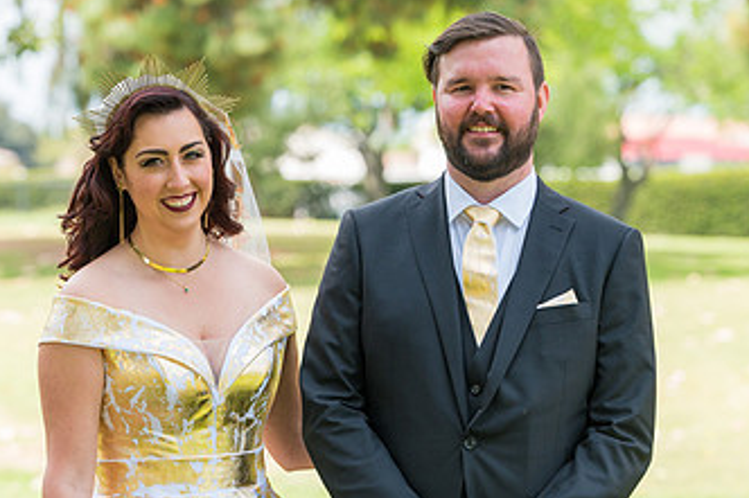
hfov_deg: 12.9
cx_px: 347
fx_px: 3306
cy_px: 309
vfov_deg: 8.6
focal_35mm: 159
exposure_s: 1/1600
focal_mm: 91
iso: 500
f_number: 3.5
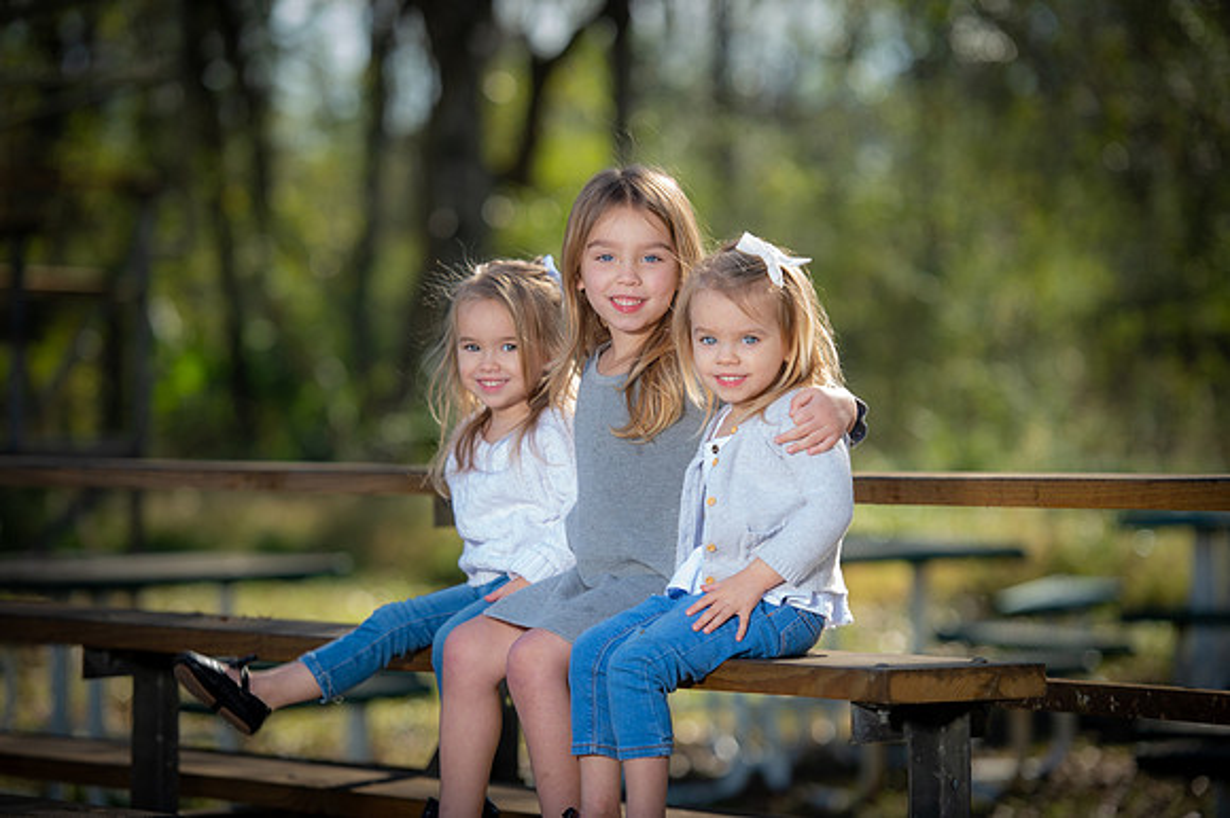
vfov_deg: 9.8
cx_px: 615
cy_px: 409
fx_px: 4780
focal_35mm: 140
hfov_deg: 14.7
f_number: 2.8
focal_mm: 140
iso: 50
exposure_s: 1/250
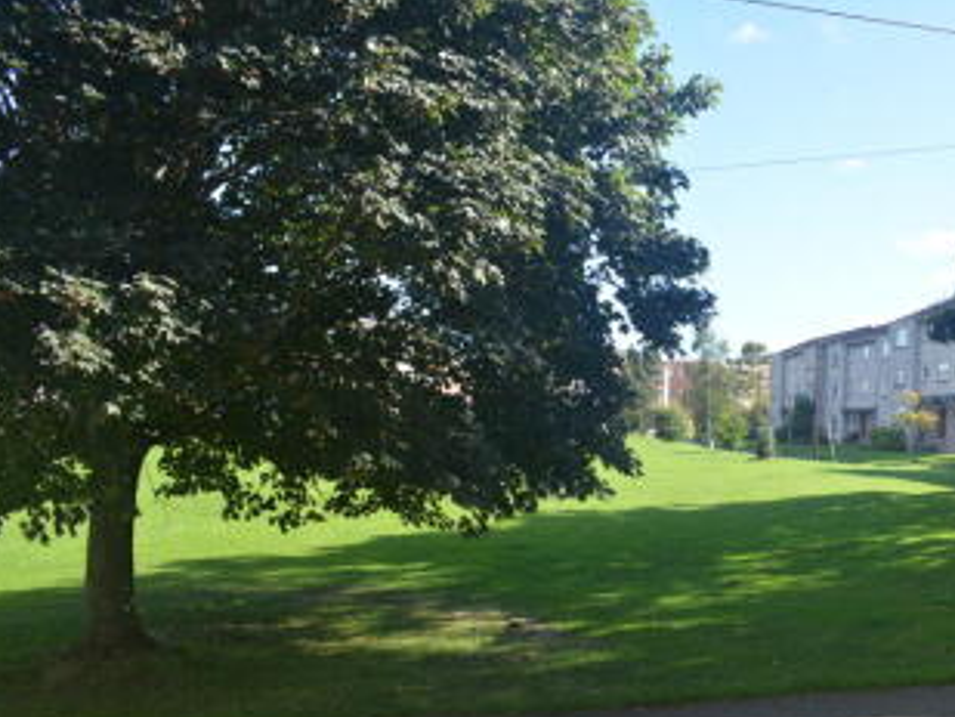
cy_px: 484
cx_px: 668
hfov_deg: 45.8
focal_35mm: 40
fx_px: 1104
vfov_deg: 35.6
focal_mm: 18
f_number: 7.1
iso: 200
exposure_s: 1/200
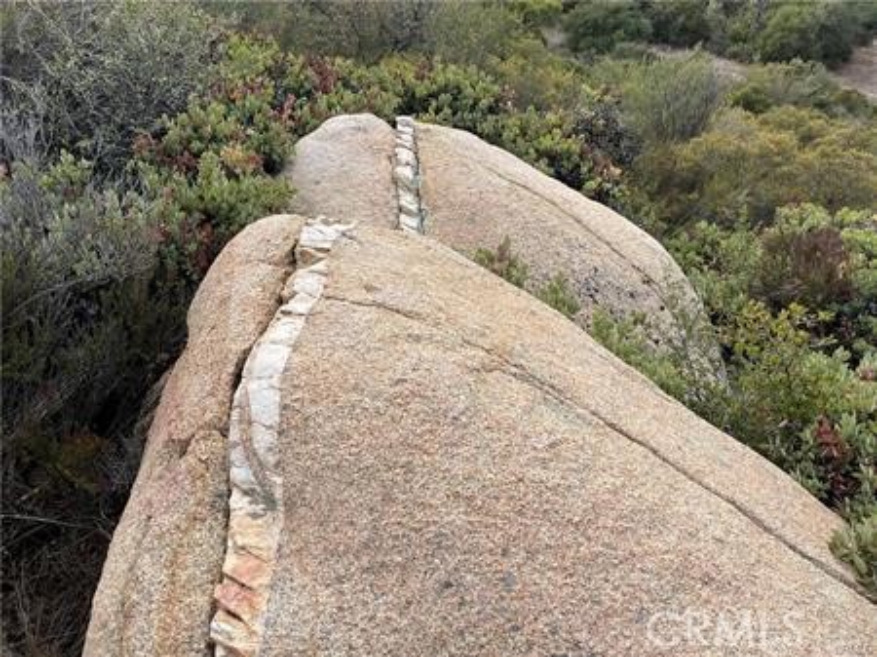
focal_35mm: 26
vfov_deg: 53.0
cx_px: 438
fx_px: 658
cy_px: 328
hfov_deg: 67.3
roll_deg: -4.1
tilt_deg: -38.3
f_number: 1.6
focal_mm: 5.1
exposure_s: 1/1695
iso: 50
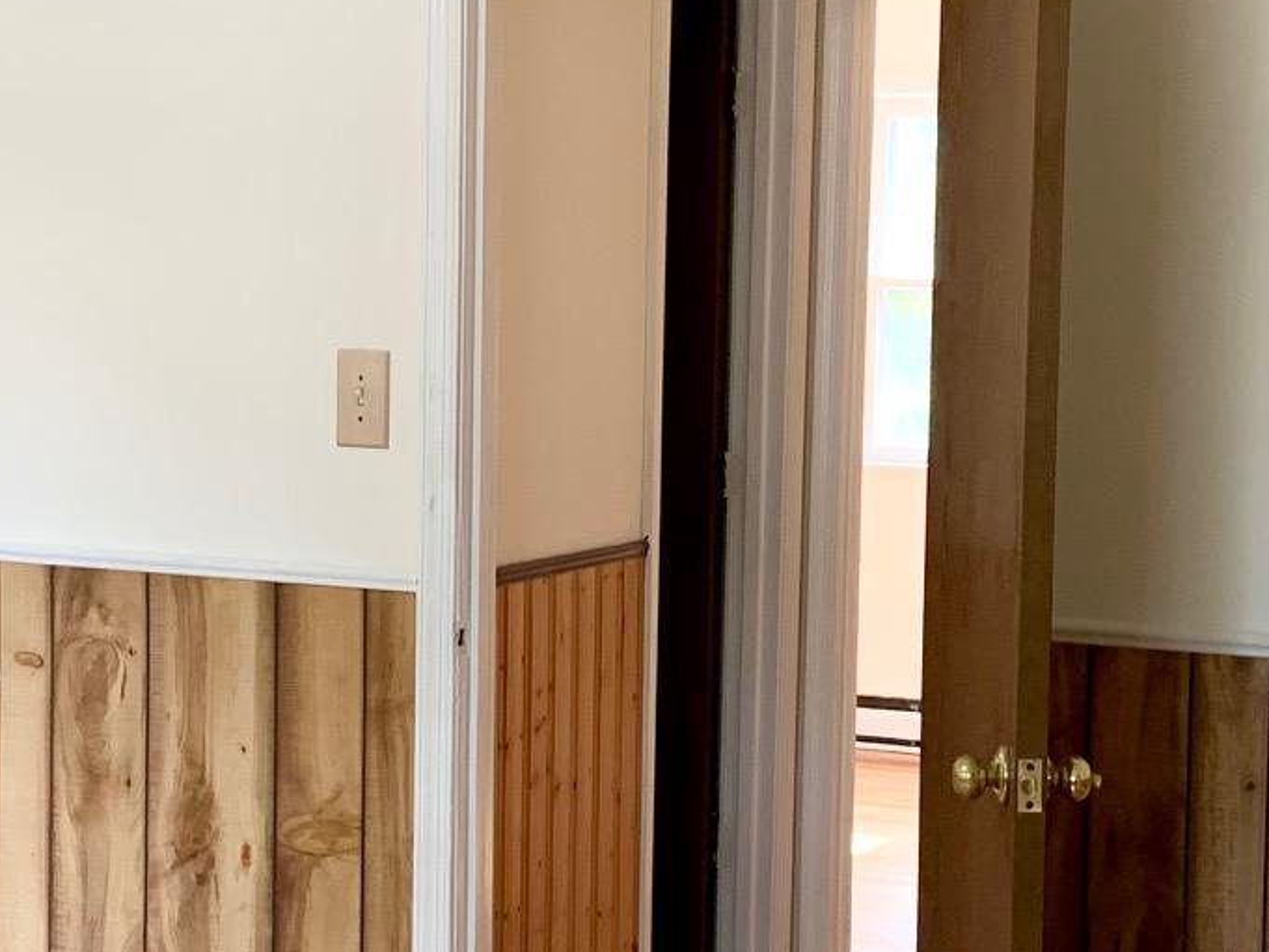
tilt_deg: -4.6
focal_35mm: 77
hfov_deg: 25.3
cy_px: 492
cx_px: 611
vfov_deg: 19.1
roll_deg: -1.1
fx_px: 2823
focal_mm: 4.25
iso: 160
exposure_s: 1/60
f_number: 1.8
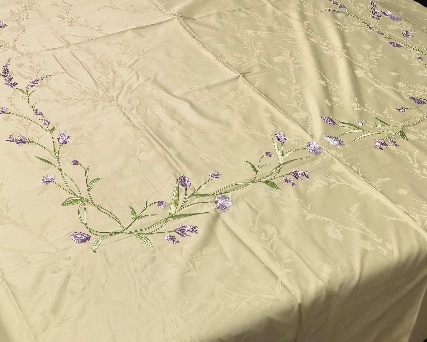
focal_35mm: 53
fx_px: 670
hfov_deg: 34.3
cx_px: 87
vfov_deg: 27.4
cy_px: 21
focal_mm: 8.5
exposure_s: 1/50
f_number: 1.6
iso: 200
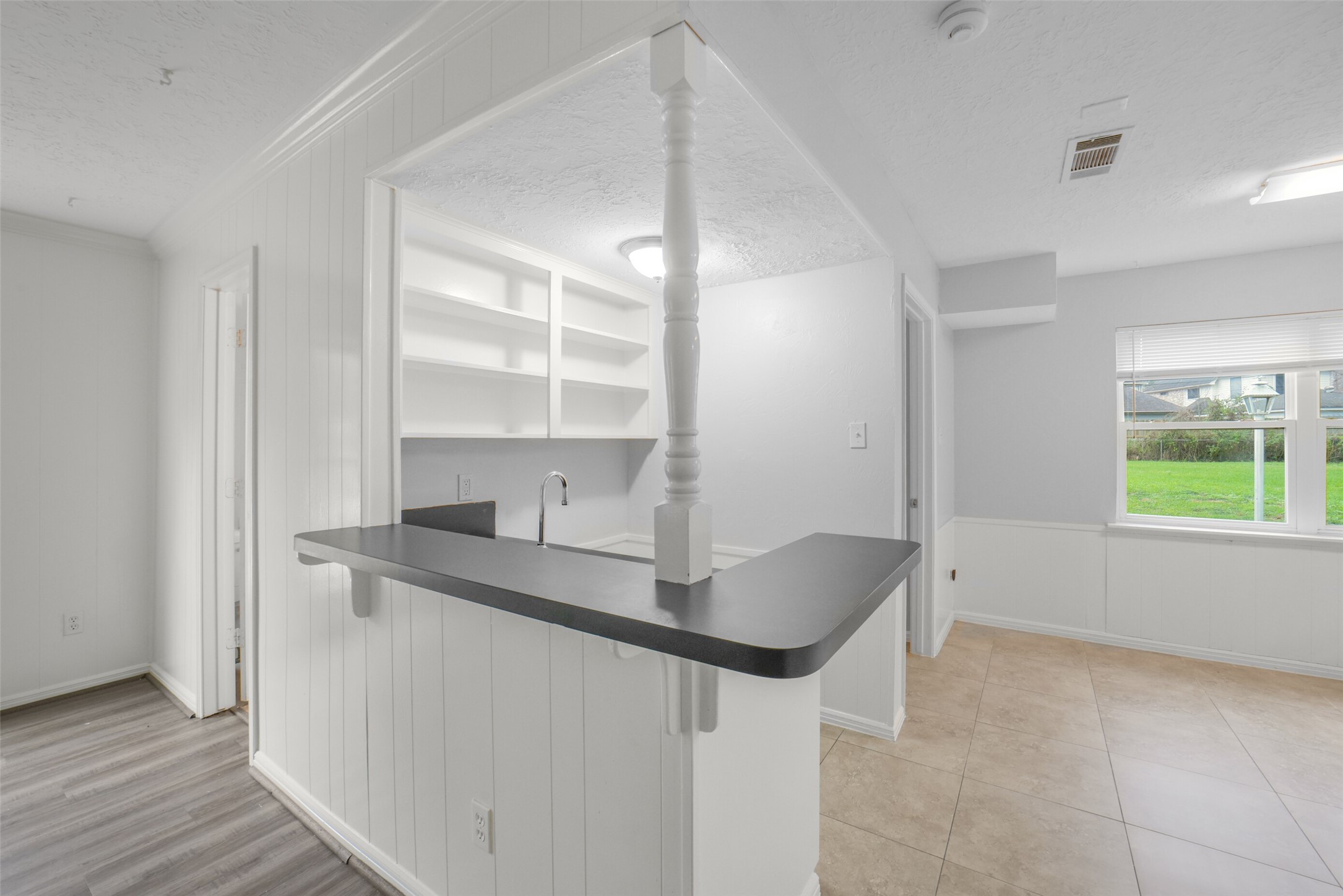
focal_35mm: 14
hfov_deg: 104.2
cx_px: 672
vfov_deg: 81.2
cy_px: 448
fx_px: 522
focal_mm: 14
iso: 500
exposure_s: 1/10
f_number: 11
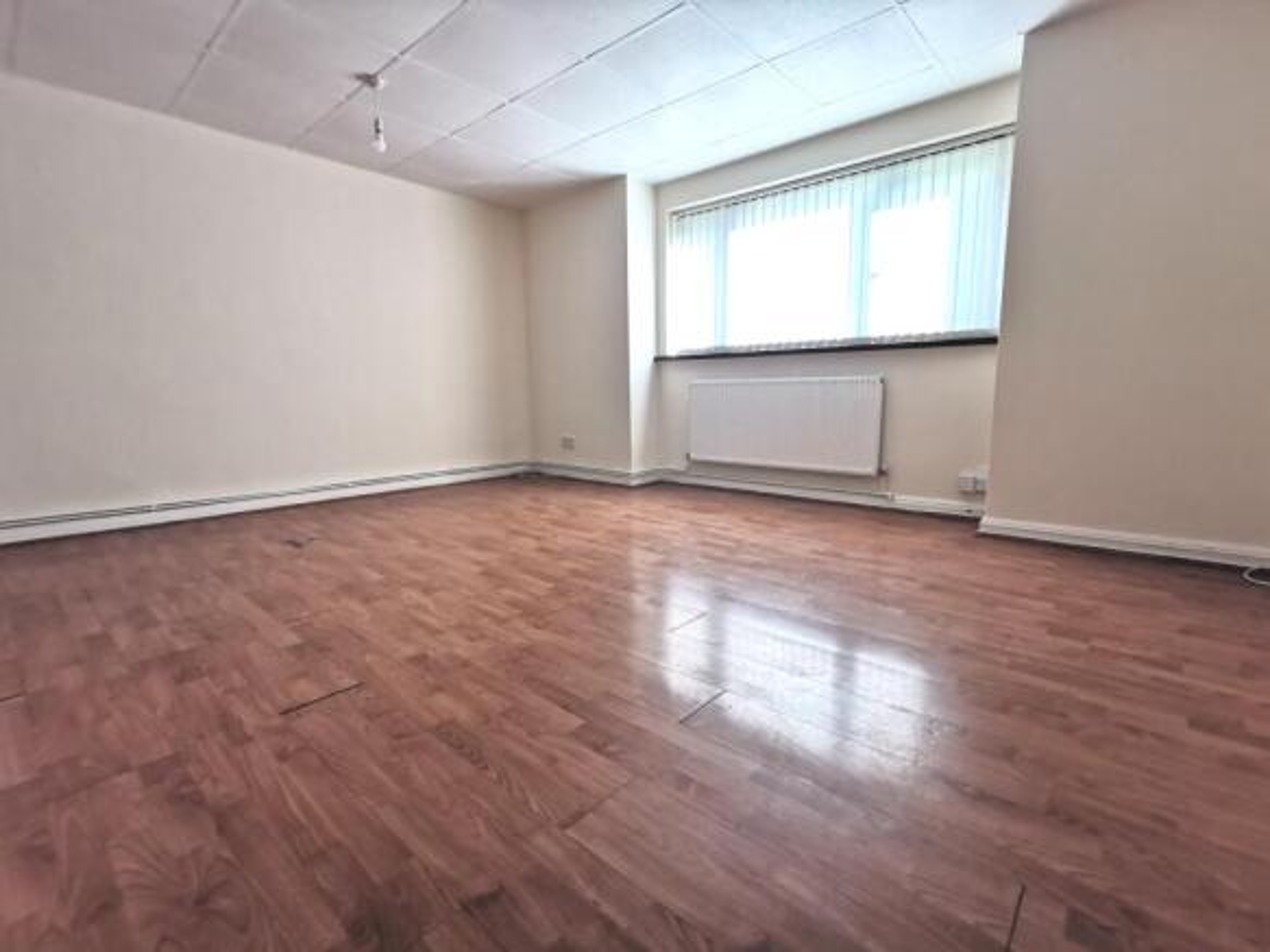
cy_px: 476
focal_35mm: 16
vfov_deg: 78.1
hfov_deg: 94.5
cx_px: 635
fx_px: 587
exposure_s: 1/100
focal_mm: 2.35
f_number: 2.2
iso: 160
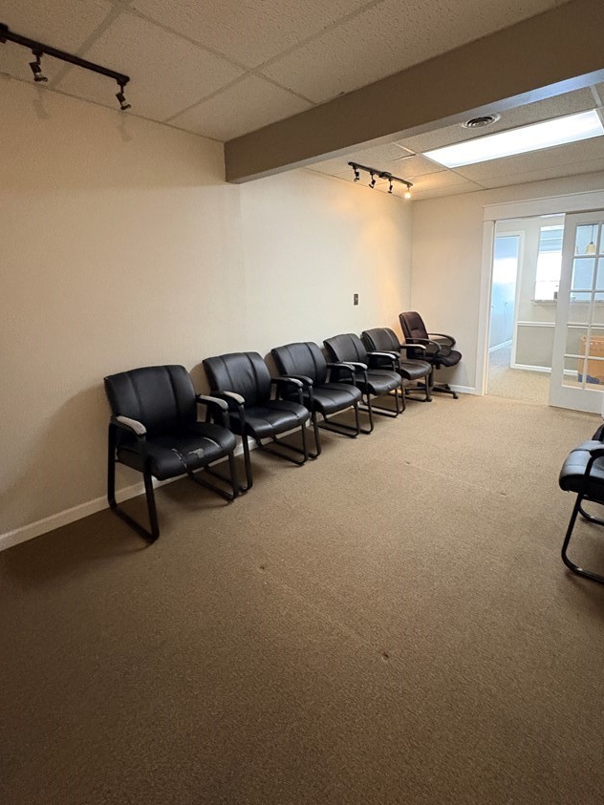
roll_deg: +1.0
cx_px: 323
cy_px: 350
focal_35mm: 17
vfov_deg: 90.5
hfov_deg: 74.6
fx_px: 396
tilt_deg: -10.0
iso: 800
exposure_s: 1/60
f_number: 2.2
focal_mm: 2.22
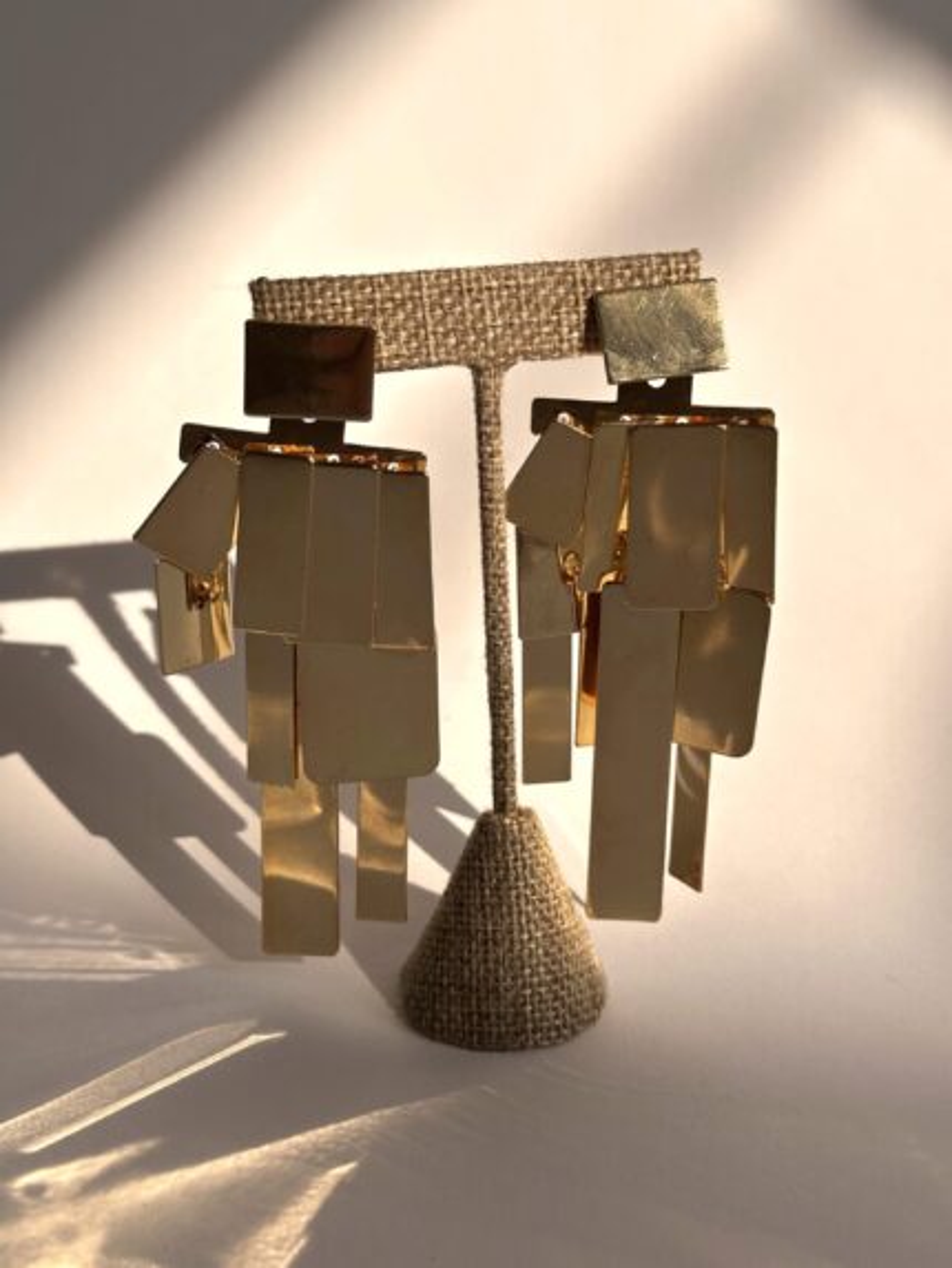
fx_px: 1759
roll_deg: -2.3
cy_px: 634
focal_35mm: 48
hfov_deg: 30.3
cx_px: 476
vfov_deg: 39.6
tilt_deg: -19.6
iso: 64
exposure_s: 1/2028
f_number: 1.78
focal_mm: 6.86
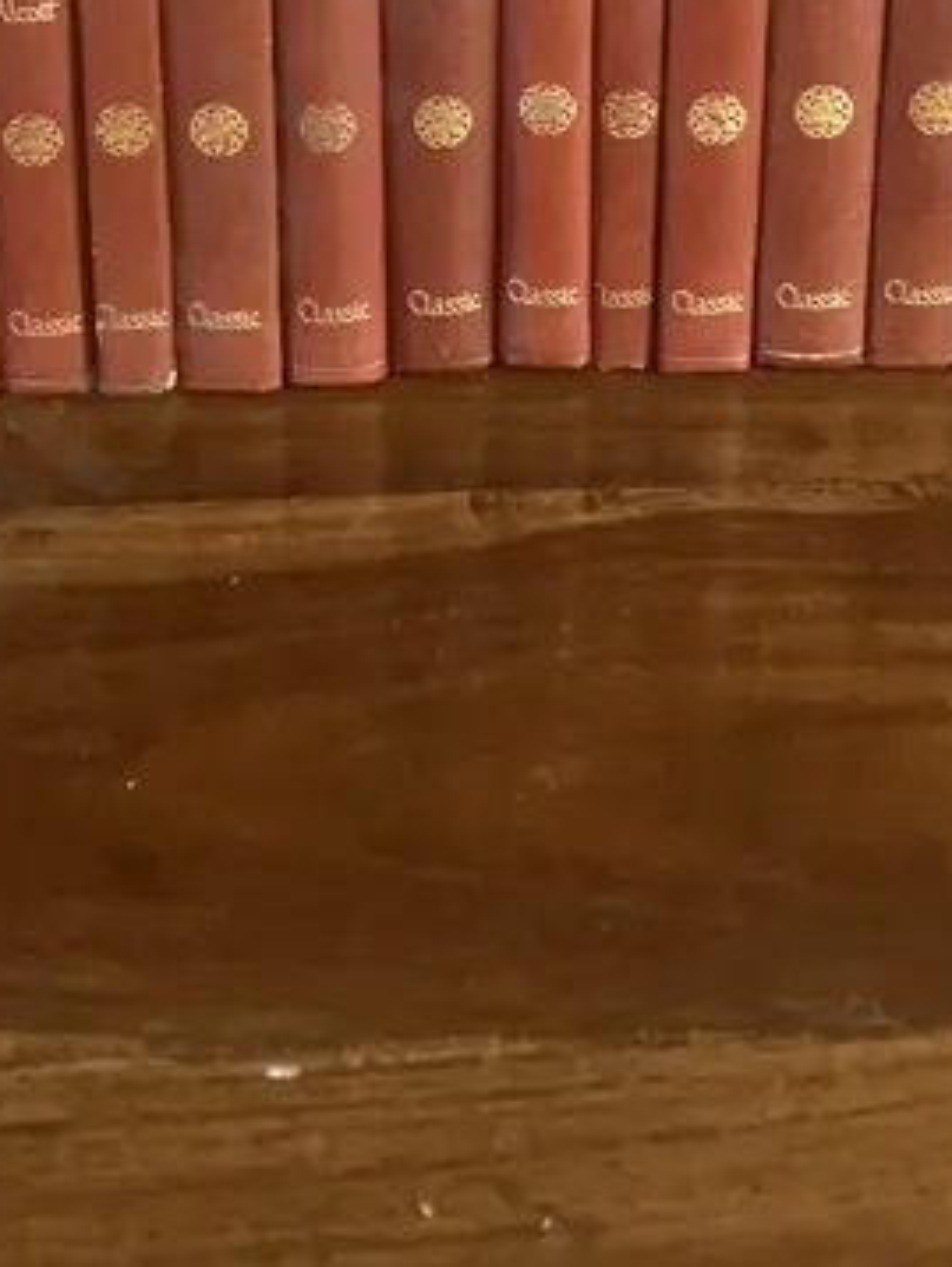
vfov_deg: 23.3
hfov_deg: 18.5
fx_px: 2930
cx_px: 432
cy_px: -32
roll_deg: +0.3
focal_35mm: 80
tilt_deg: -20.7
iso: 400
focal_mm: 3.99
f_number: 1.8
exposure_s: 1/25
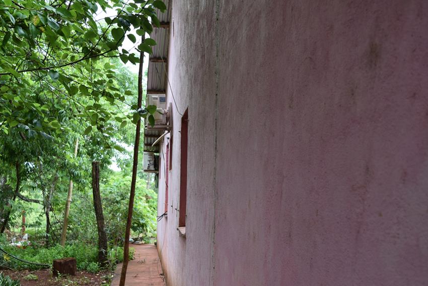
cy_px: 155
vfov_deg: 28.6
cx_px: 189
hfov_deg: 41.8
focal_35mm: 47
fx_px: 559
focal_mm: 26
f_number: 5.6
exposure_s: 1/125
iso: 400
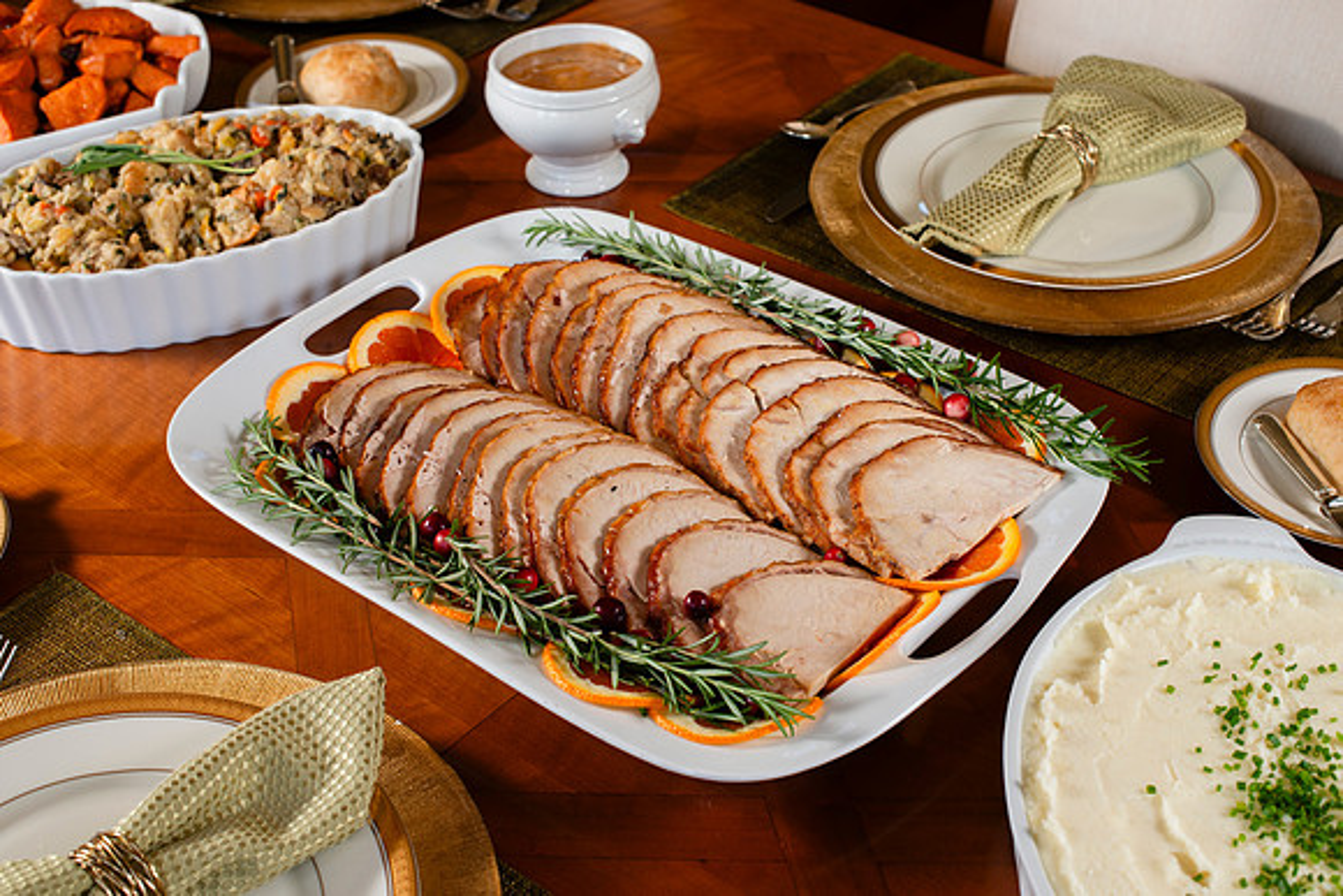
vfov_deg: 27.0
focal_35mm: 50
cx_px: 672
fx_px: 1866
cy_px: 448
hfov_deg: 39.6
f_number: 7.1
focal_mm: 50
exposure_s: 1/100
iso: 250
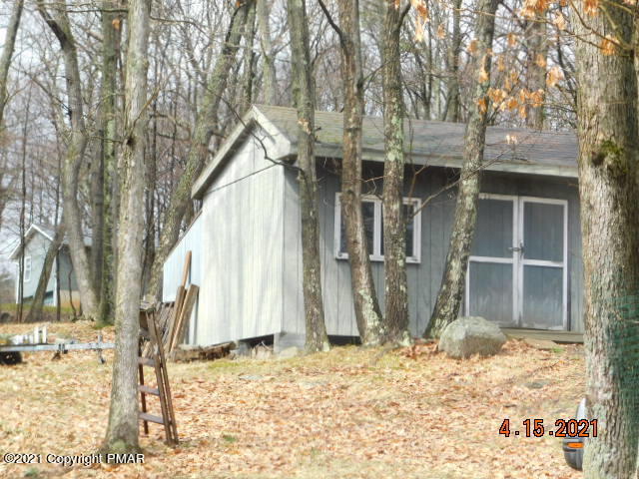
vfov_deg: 16.2
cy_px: 240
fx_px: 1680
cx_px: 320
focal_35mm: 91
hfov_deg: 21.5
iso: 125
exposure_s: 1/125
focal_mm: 16.1
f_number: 4.5
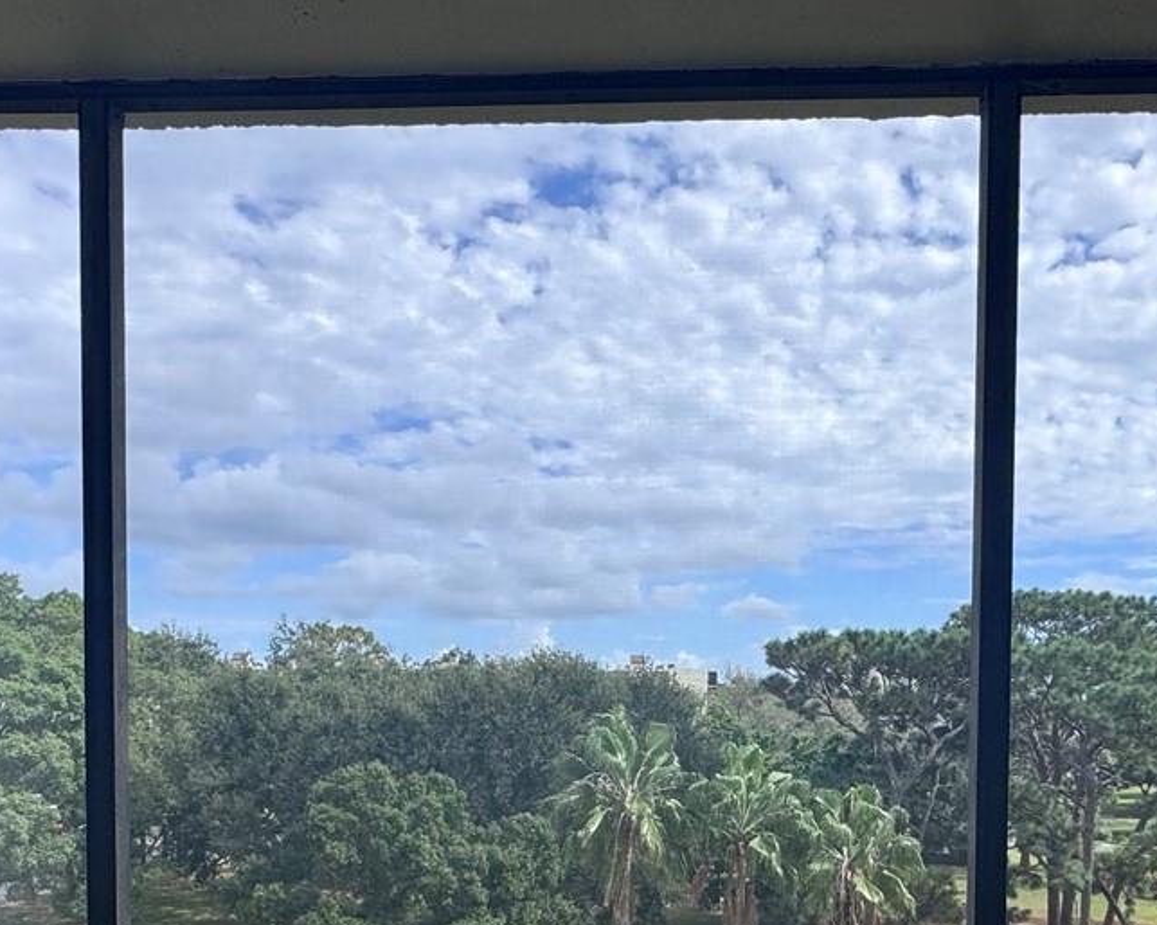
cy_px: 749
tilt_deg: -2.7
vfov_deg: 41.4
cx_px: 623
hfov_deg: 52.8
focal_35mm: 34
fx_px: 1164
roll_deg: +0.9
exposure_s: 1/1346
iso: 50
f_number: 2.2
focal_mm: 2.22
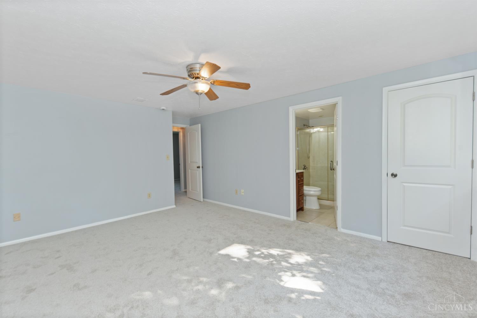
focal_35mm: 15
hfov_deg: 100.4
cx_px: 238
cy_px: 159
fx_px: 199
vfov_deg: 77.3
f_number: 5.6
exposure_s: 1/25
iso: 400
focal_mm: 15
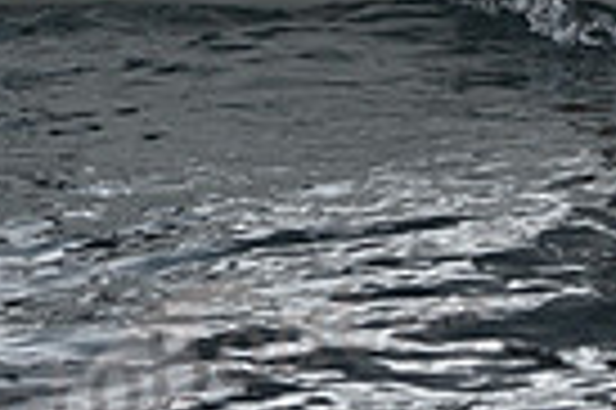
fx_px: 5657
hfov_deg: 6.2
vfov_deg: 4.1
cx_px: 728
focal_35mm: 331
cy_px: -385
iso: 250
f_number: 5
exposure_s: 1/800
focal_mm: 78
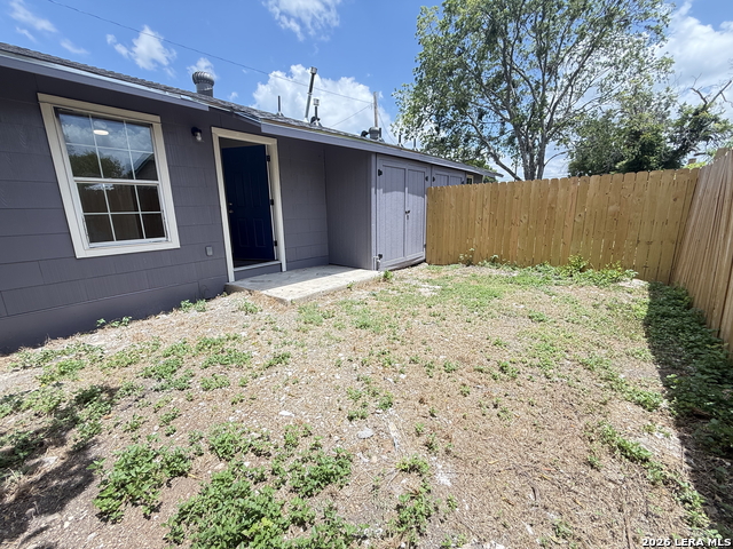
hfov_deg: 102.1
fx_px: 296
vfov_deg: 85.7
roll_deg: +1.0
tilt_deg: -13.1
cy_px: 274
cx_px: 366
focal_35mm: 14
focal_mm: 2.22
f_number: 2.2
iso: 50
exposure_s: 1/613
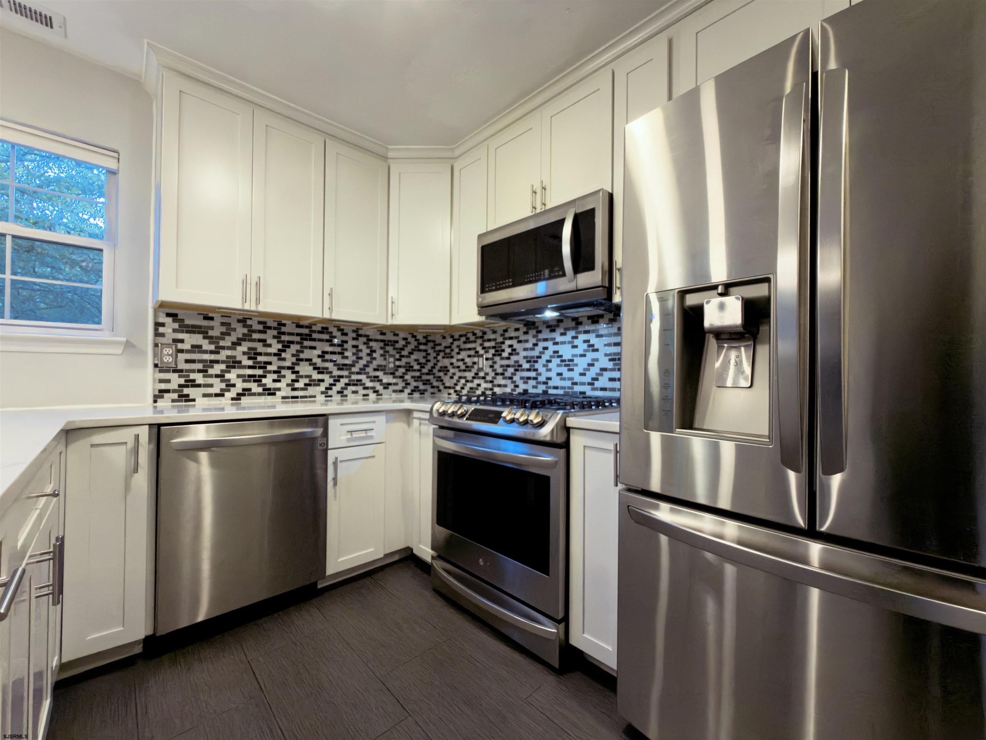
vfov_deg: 85.7
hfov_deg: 102.1
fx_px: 399
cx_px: 493
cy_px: 370
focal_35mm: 14
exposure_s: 1/30
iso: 125
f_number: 2.2
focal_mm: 2.22
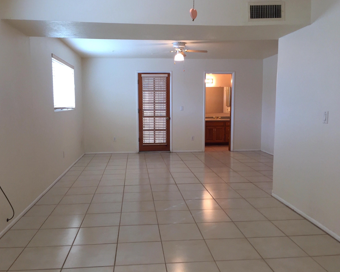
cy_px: 136
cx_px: 162
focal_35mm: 31
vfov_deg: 47.1
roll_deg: +0.1
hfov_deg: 57.2
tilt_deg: -5.8
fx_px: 312
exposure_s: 1/30
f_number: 2.2
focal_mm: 4.15
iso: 80
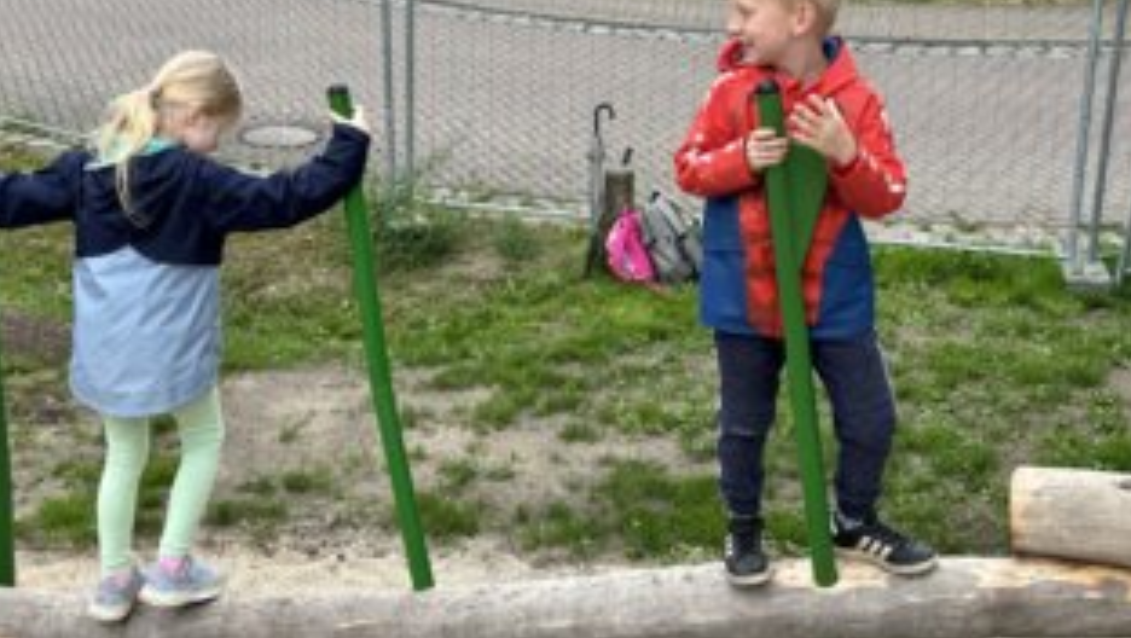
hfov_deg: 31.4
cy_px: 174
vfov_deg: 17.9
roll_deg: -0.1
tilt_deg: -15.3
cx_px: 478
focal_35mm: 67
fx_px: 2011
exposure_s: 1/442
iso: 64
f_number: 1.78
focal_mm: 6.86
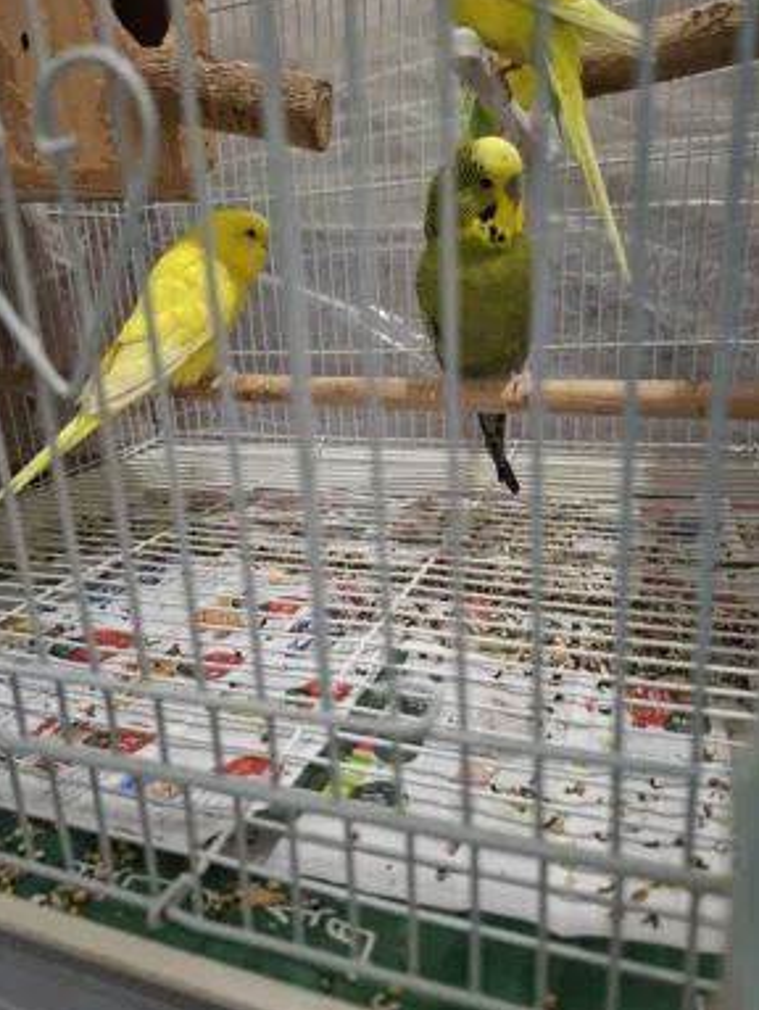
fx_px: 700
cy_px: 501
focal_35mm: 24
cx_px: 369
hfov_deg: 56.9
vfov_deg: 71.5
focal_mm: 5.54
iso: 250
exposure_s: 1/33
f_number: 1.8
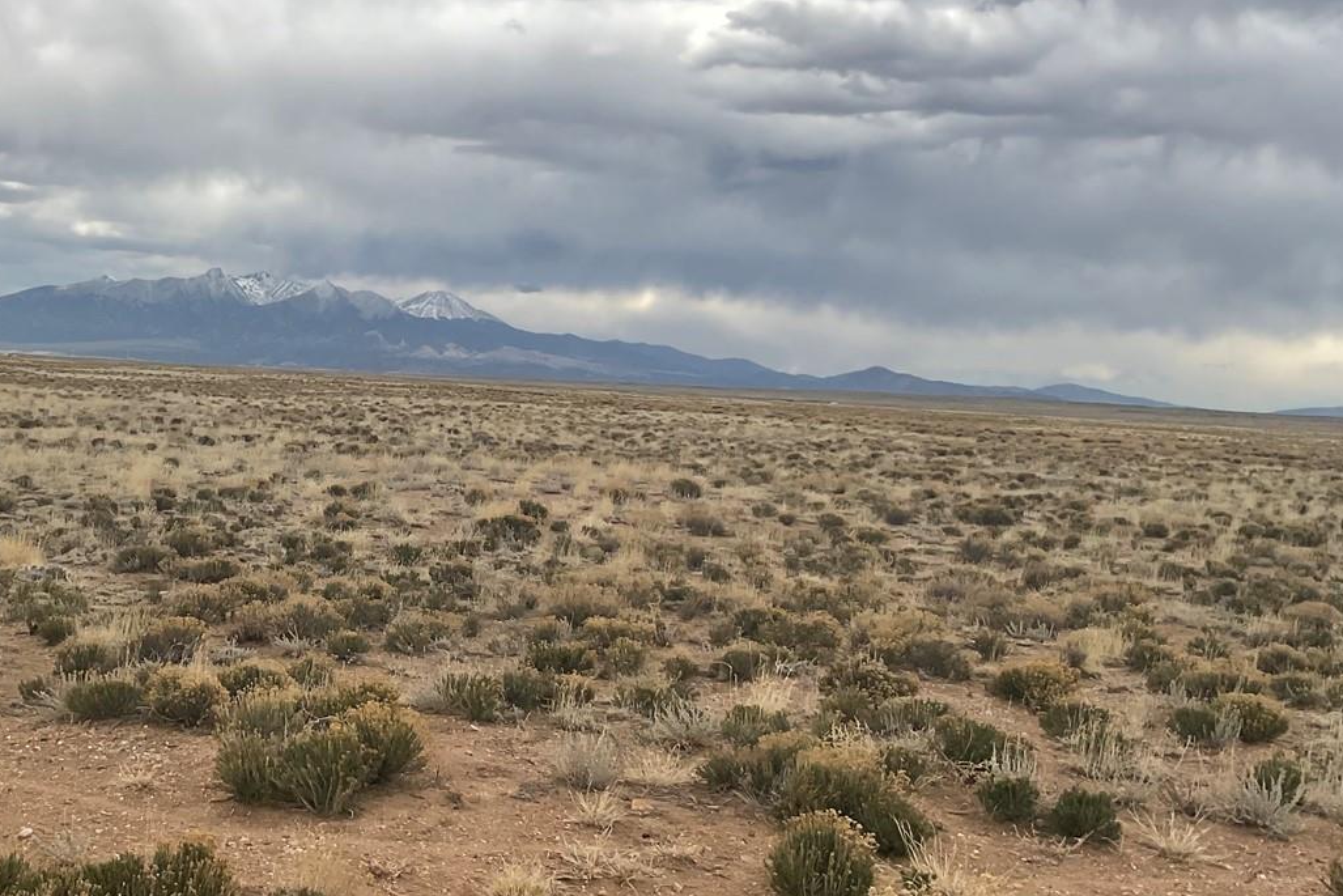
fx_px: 1753
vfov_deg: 28.7
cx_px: 367
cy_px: 468
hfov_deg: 40.9
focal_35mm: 47
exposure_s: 1/2538
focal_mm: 3
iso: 16
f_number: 1.8
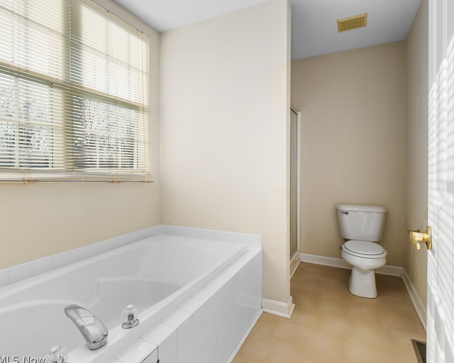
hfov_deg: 89.5
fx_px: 228
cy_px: 183
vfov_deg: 77.0
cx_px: 242
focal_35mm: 17
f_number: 9
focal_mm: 8
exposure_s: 1/15
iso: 200
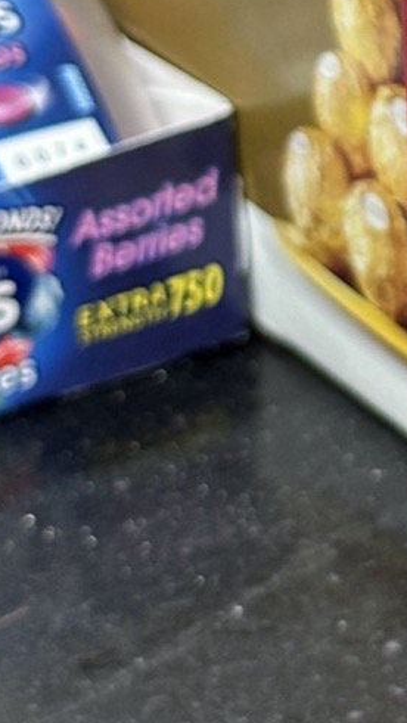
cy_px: -180
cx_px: 788
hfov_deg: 6.2
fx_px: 3680
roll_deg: +2.4
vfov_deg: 11.0
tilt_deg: -19.8
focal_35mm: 192
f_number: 1.78
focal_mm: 6.86
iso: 80
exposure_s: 1/60
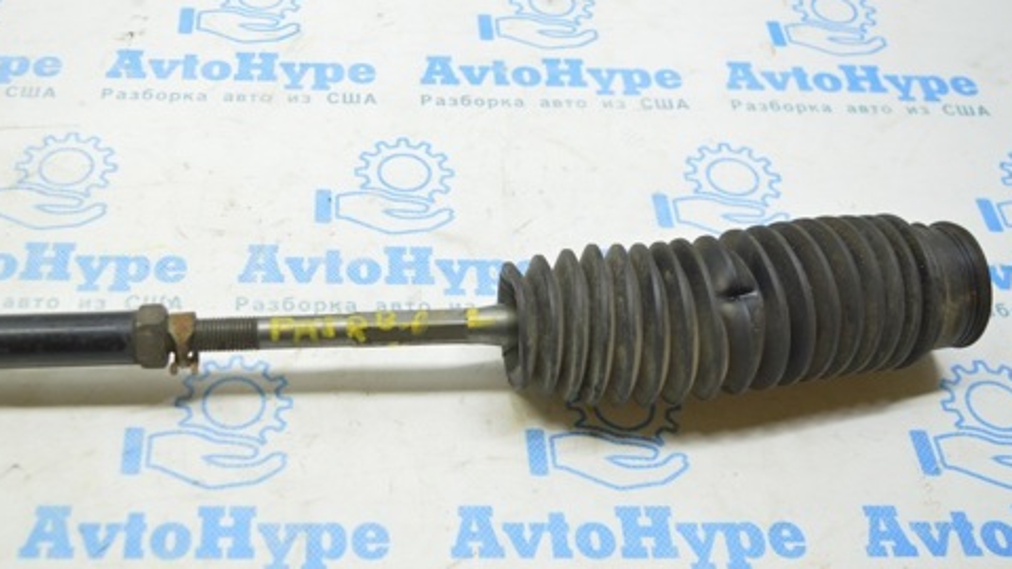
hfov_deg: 44.1
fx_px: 1234
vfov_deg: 26.0
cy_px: 277
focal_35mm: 46
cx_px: 361
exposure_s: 1/30
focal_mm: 22
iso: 400
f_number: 3.8
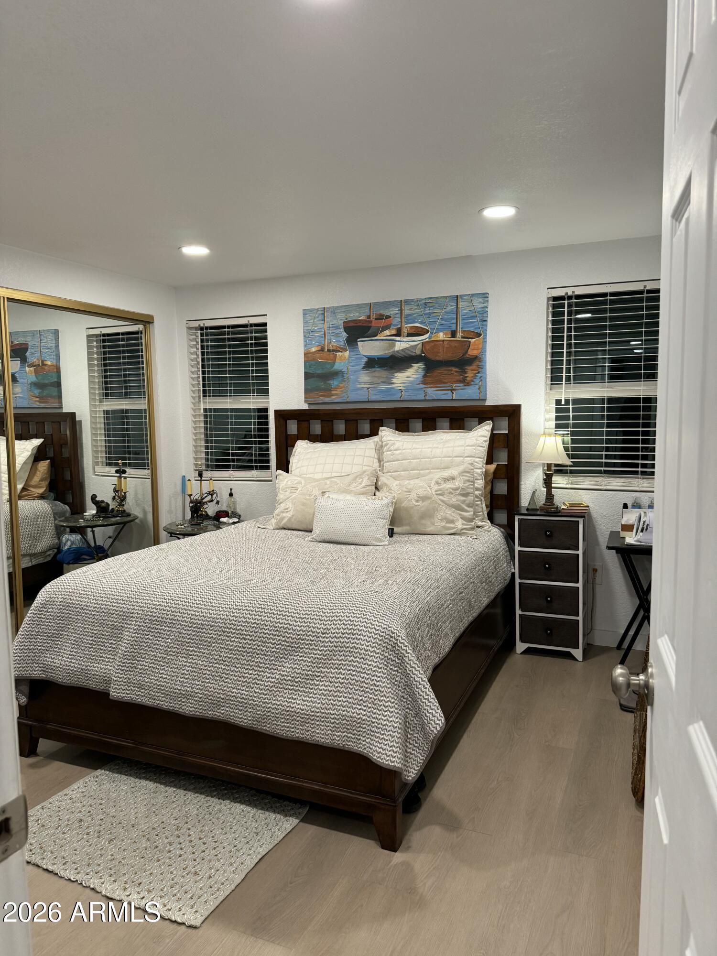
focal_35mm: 24
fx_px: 663
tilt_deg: -5.7
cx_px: 358
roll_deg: +0.2
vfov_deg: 71.6
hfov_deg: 56.8
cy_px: 478
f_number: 1.78
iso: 200
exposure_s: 1/120
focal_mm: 6.76
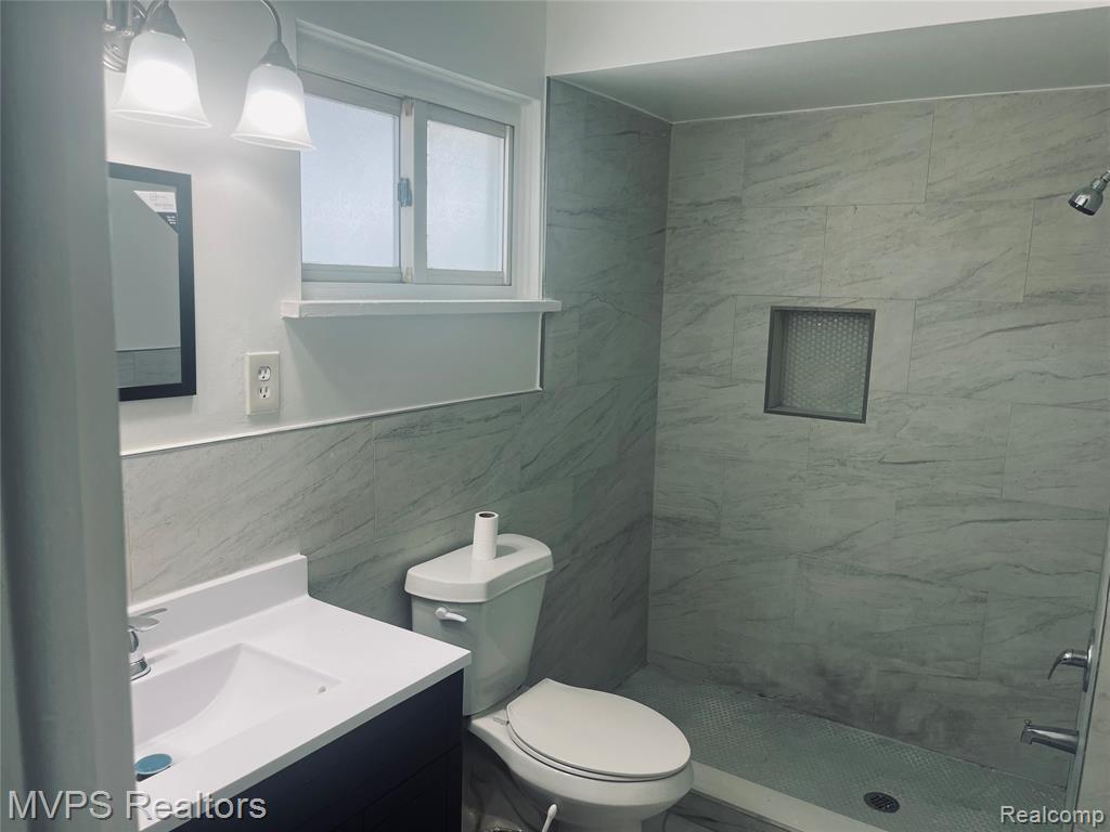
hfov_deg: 67.3
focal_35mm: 26
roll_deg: -0.7
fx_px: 834
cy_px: 416
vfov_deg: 53.1
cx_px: 555
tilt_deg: -9.6
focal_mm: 5.1
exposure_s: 1/126
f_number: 1.6
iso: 50
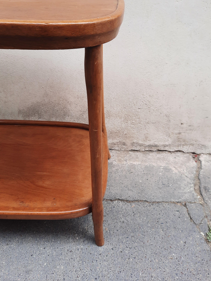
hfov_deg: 49.8
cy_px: 125
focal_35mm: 28
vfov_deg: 63.3
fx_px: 228
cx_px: 104
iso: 32
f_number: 2
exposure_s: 1/160
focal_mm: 4.6
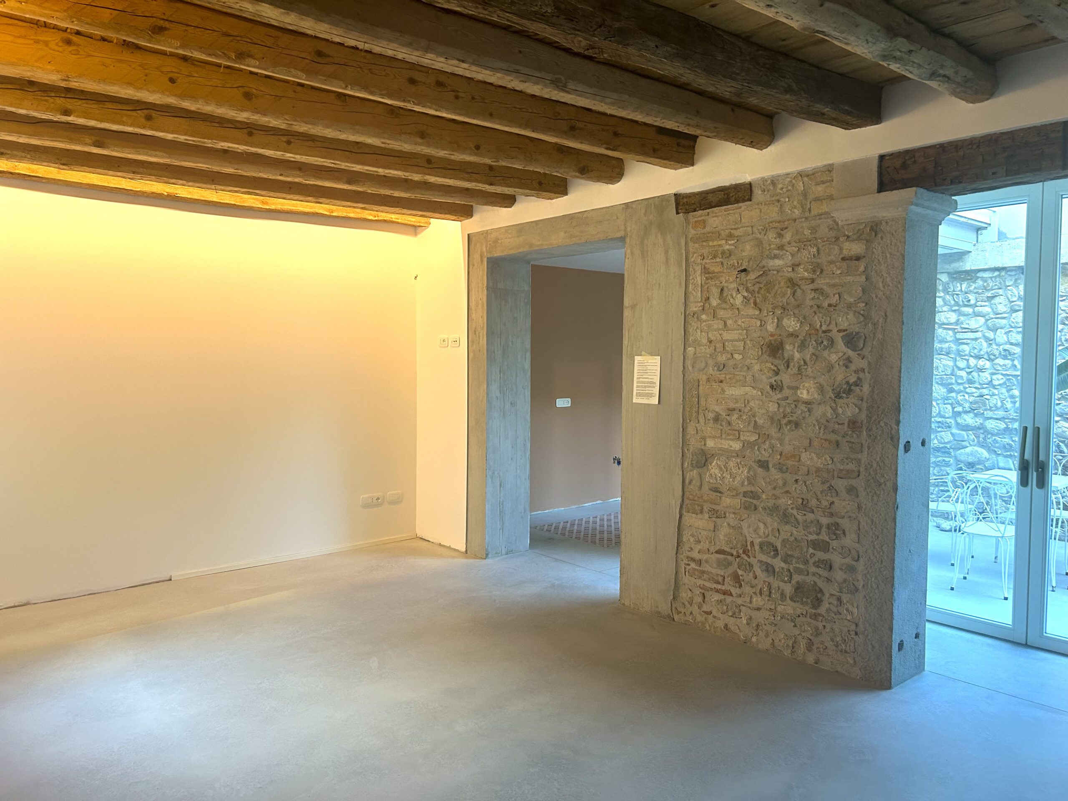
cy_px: 400
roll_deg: -0.4
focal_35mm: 26
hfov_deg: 67.3
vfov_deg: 53.1
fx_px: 802
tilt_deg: -3.4
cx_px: 534
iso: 125
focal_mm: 5.7
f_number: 1.5
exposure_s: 1/83
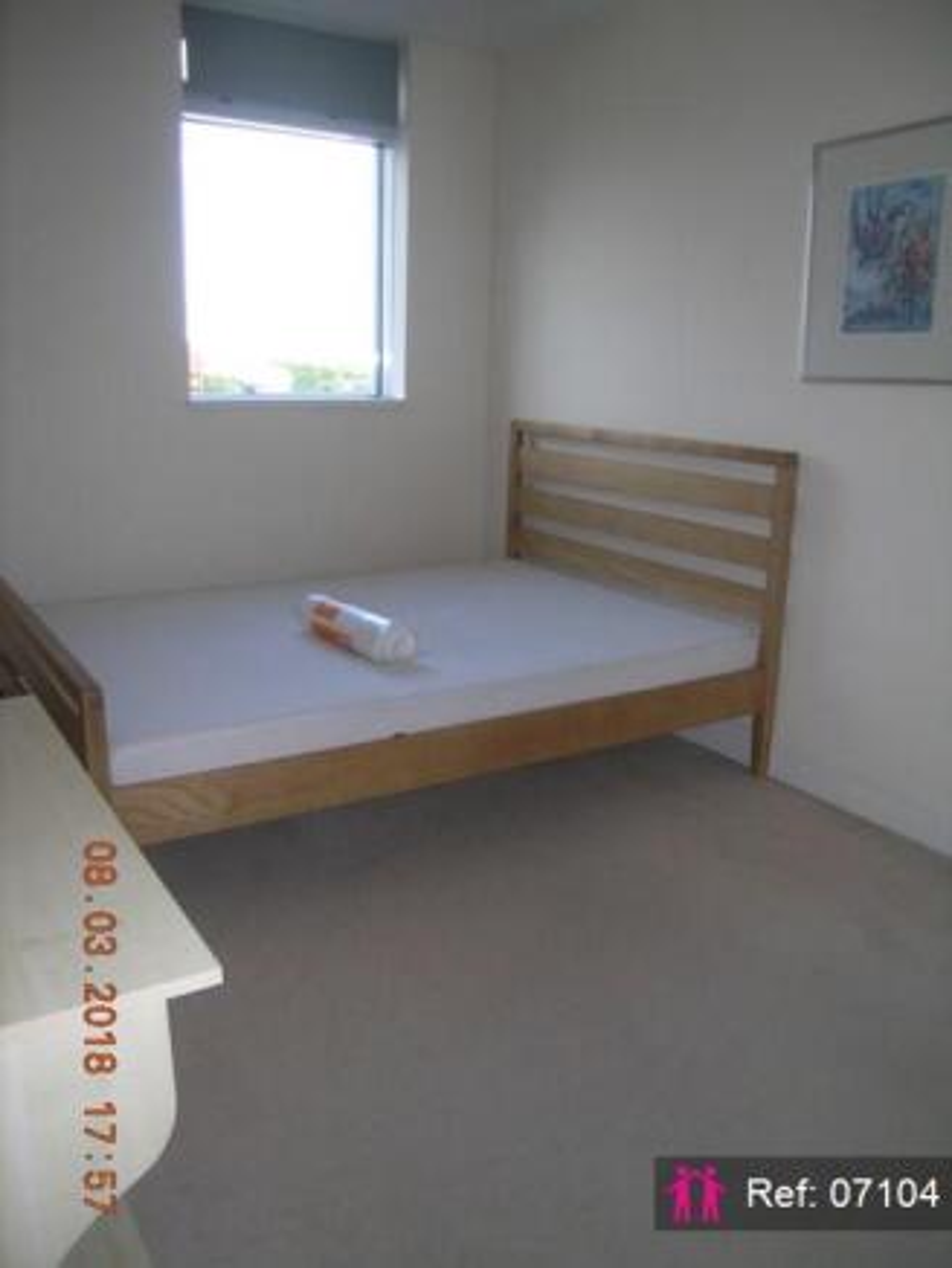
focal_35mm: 28
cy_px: 634
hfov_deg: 49.8
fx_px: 1026
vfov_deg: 63.4
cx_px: 476
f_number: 2.8
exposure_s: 1/60.1
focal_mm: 5.8
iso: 50
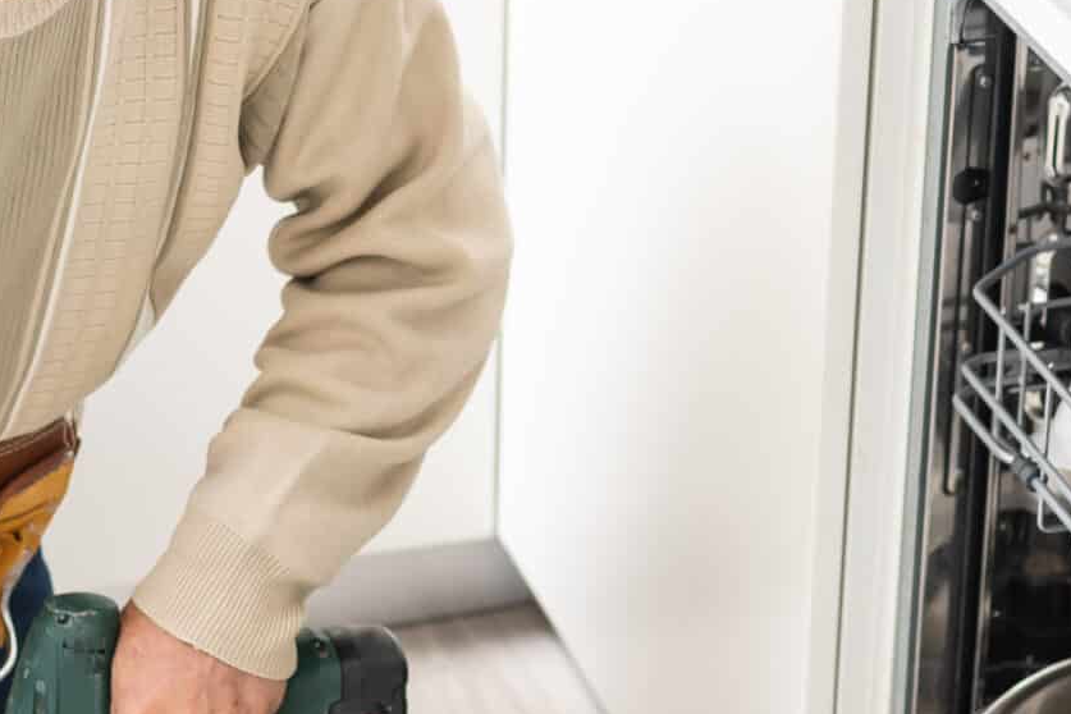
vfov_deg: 9.0
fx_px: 4551
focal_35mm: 153
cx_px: 586
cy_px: 460
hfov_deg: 13.4
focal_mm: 50
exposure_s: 1/100
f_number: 2.8
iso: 125
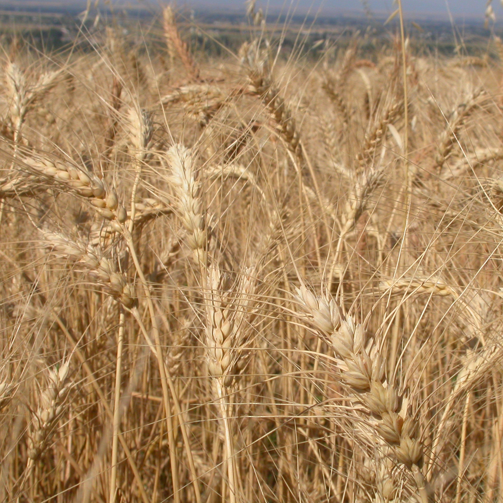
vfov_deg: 18.7
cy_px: 250
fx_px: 1529
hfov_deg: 18.6
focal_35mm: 93
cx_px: 328
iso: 100
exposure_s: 1/392
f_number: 9.9
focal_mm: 16.2
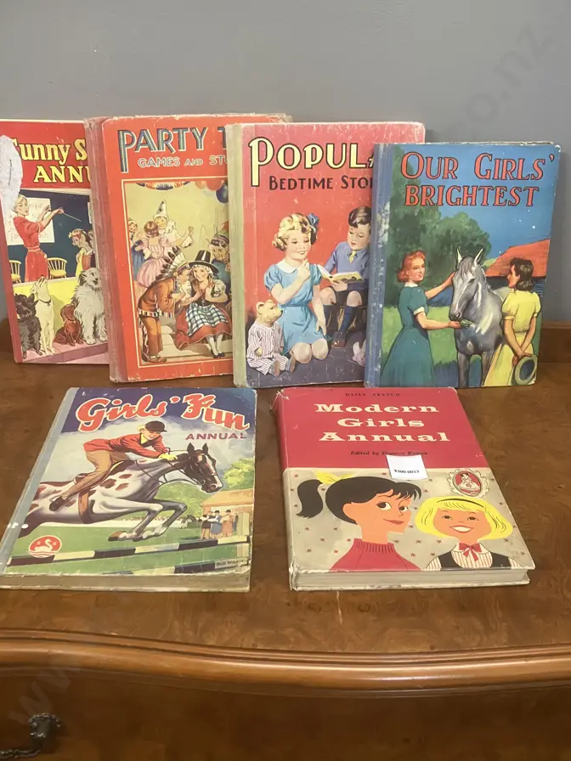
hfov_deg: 44.2
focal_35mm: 32
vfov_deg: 56.8
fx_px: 704
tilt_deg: -30.5
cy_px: 379
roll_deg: -3.3
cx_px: 279
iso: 200
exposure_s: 1/50
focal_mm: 3.99
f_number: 1.8
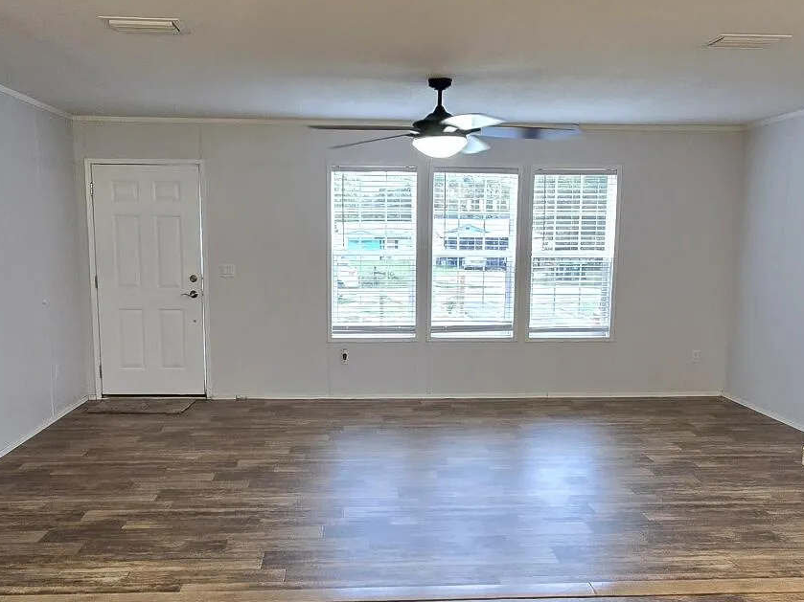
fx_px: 720
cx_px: 385
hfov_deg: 58.3
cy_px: 365
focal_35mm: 31
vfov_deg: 45.2
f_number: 2.2
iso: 200
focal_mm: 2.2
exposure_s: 1/60.2
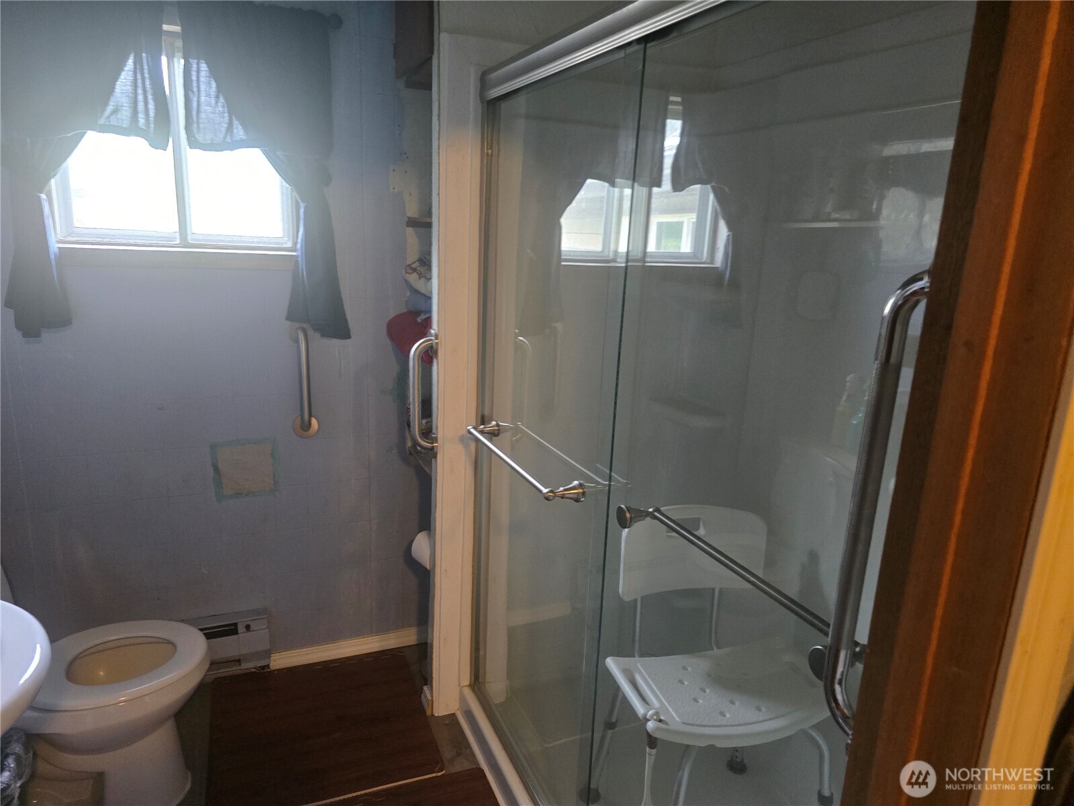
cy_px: 403
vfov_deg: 58.9
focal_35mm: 23
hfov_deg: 73.9
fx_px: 714
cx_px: 537
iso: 800
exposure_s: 1/60
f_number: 1.7
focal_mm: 6.3
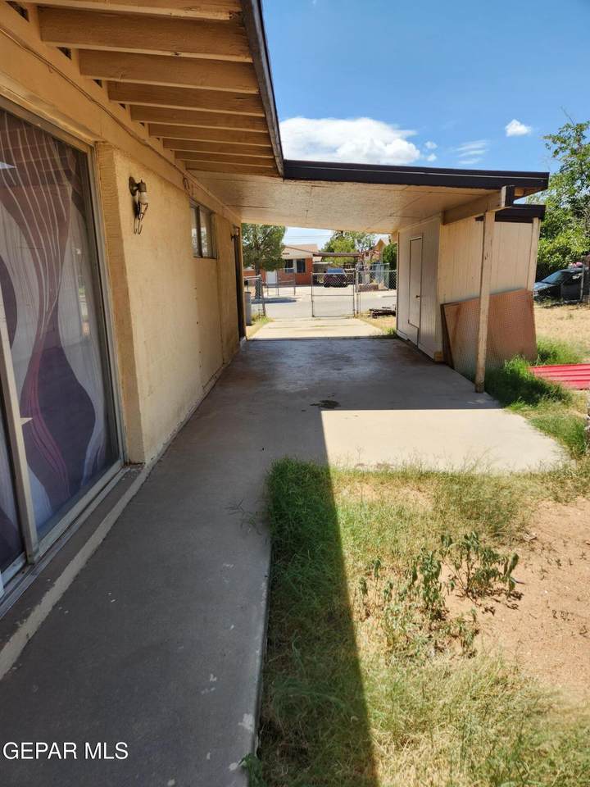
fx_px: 523
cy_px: 394
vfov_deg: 73.9
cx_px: 295
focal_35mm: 23
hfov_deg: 58.9
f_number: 1.8
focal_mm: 5.4
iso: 20
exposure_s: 1/1170
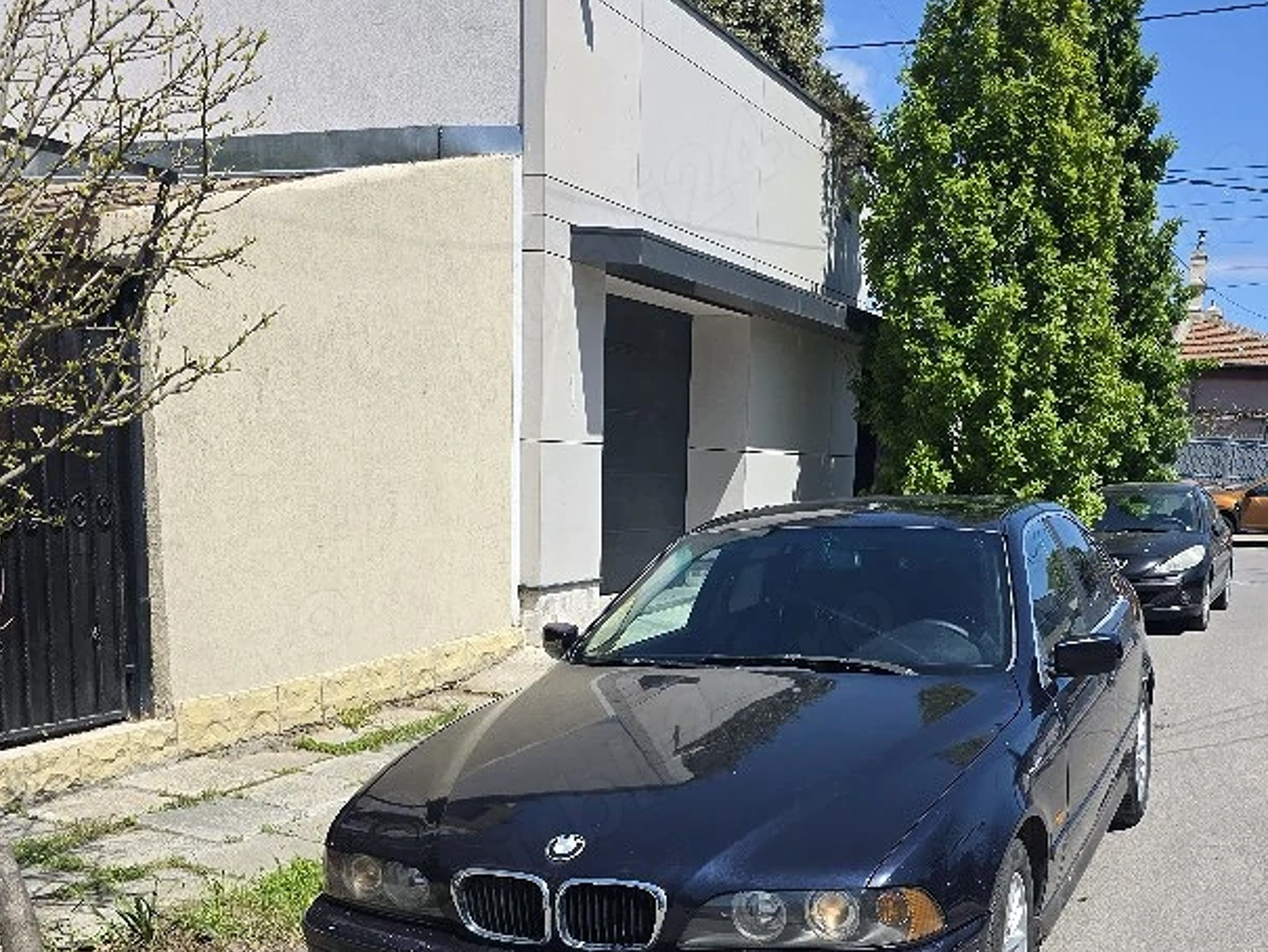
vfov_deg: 36.4
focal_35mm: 38
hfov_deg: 48.4
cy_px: 772
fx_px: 1392
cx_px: 809
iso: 80
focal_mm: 6.3
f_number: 1.7
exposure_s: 1/10000
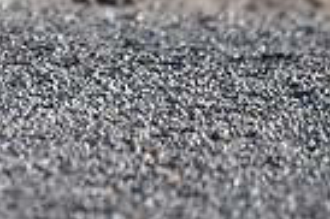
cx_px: -313
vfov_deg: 1.1
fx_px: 11619
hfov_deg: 1.6
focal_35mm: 1269
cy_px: -235
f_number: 2.8
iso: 320
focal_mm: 200
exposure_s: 1/4000
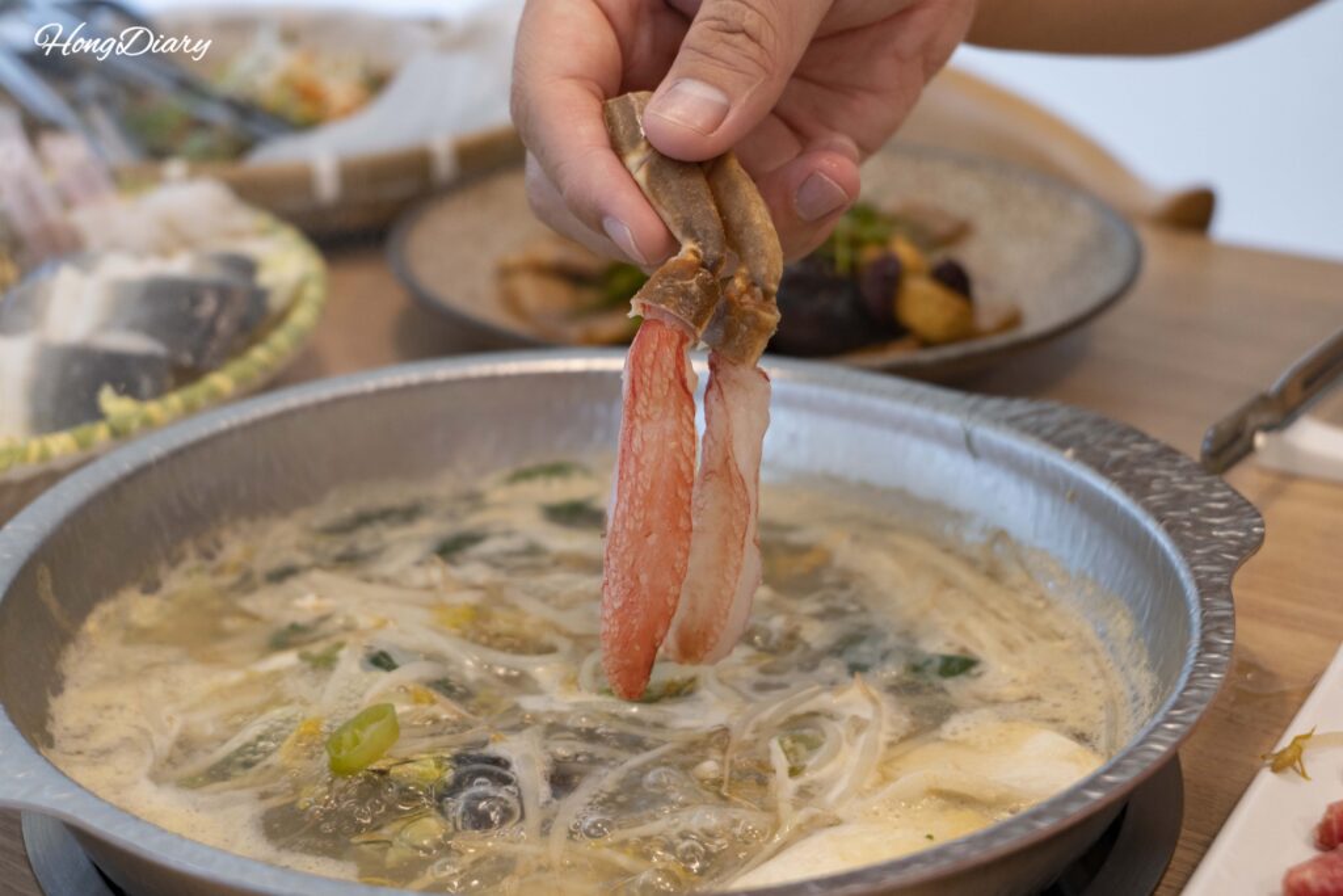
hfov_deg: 33.4
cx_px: 672
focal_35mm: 60
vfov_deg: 22.6
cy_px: 448
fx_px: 2238
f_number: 5.6
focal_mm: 60
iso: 1250
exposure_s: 1/160
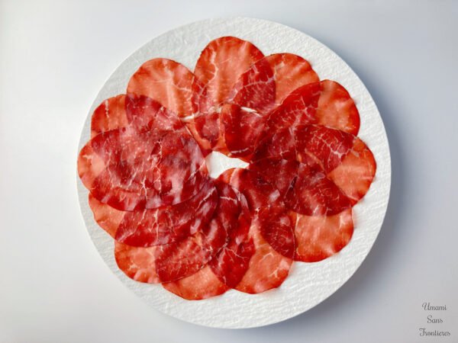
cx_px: 229
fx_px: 370
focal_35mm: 28
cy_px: 172
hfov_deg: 63.4
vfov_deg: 49.7
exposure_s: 1/100
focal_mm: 3.99
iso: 80
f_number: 1.8
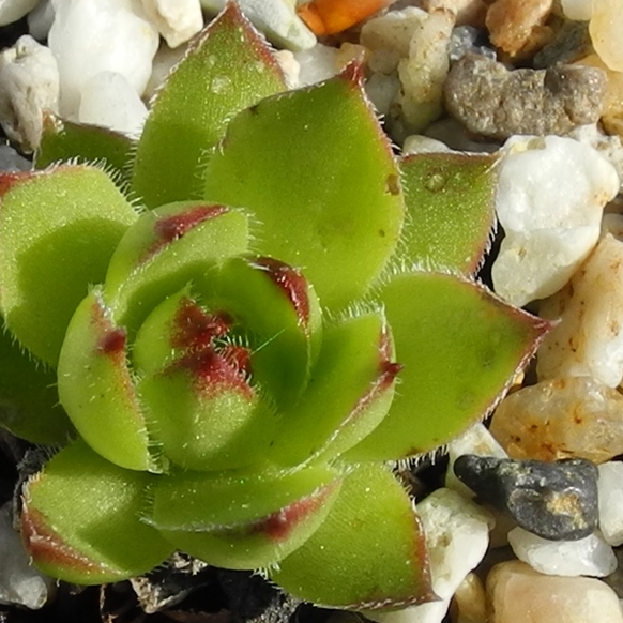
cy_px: 305
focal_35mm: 34
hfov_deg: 48.1
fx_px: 692
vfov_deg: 48.4
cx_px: 244
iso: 100
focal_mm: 6
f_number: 4
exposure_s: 1/1000
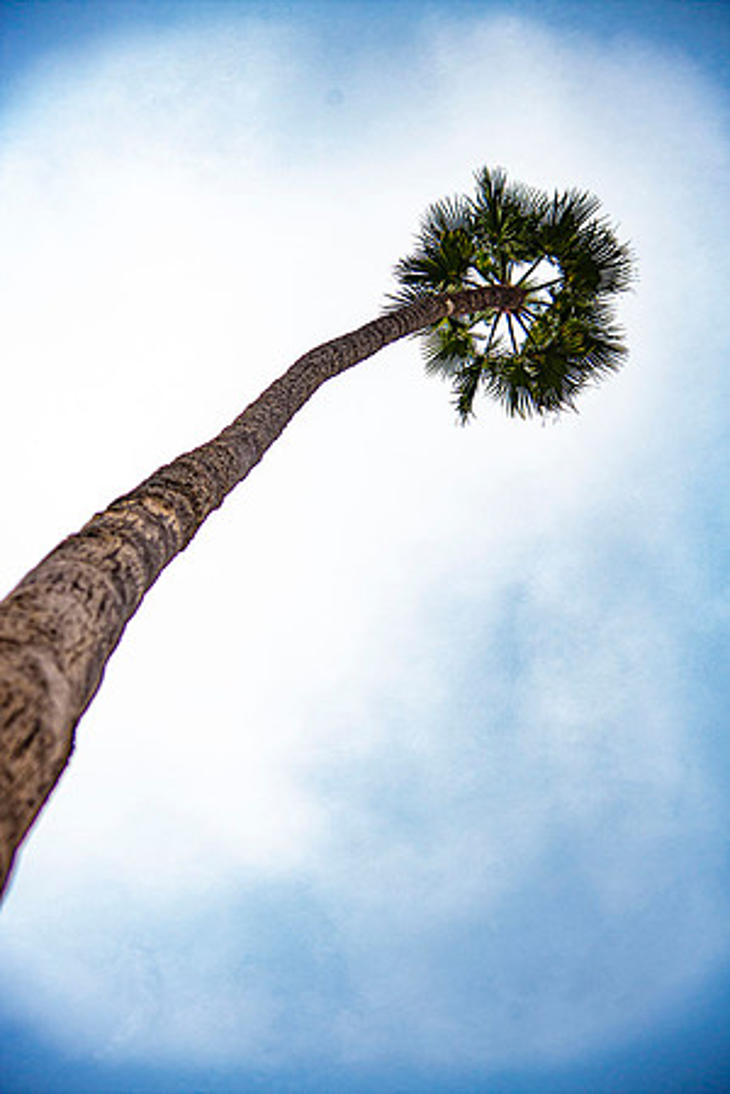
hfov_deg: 21.9
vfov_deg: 32.4
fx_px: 1886
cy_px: 547
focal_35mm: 62
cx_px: 365
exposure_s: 1/1250
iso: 400
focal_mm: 62
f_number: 4
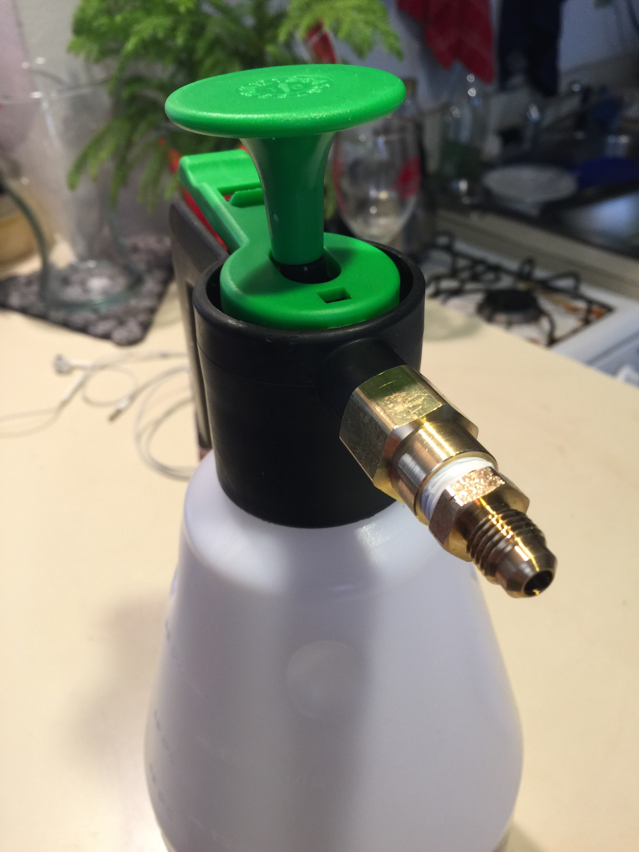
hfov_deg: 48.2
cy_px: 426
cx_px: 320
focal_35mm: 29
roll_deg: +2.2
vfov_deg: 61.7
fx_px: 714
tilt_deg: -36.3
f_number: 2.2
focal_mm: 4.15
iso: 64
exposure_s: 1/15
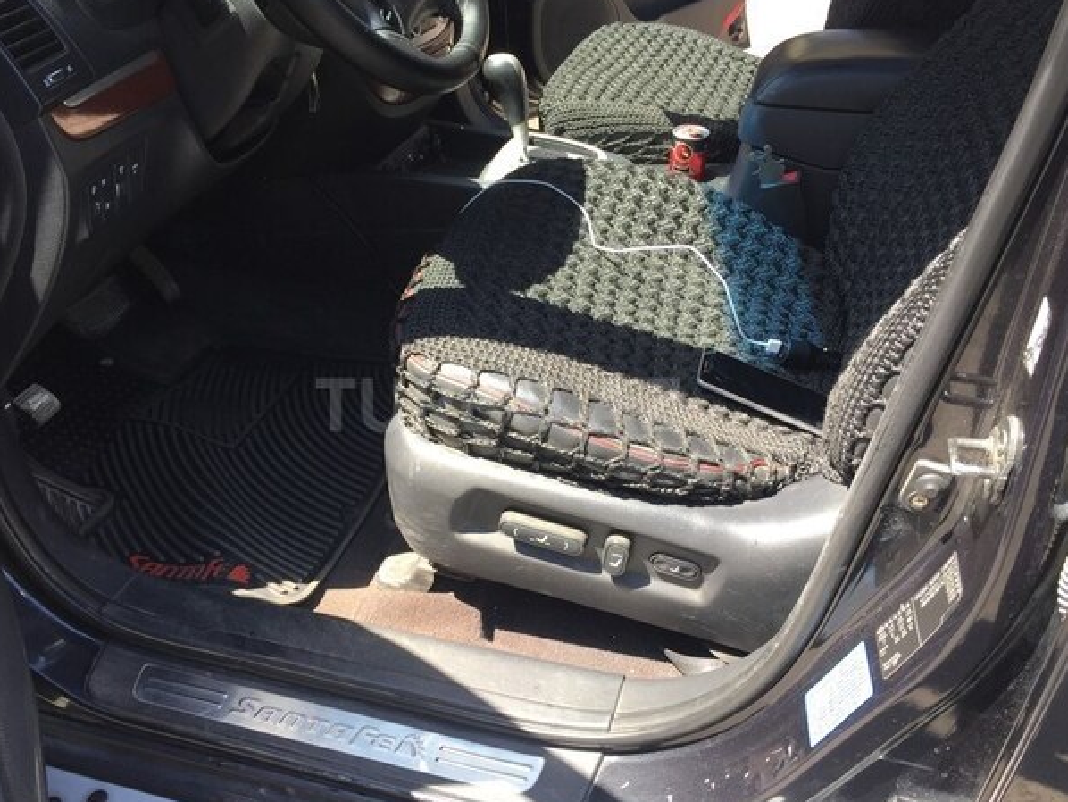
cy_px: 405
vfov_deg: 44.2
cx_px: 498
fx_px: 988
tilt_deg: -35.0
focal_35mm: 32
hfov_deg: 56.7
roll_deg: +1.5
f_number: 2.2
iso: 32
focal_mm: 4.15
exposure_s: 1/227
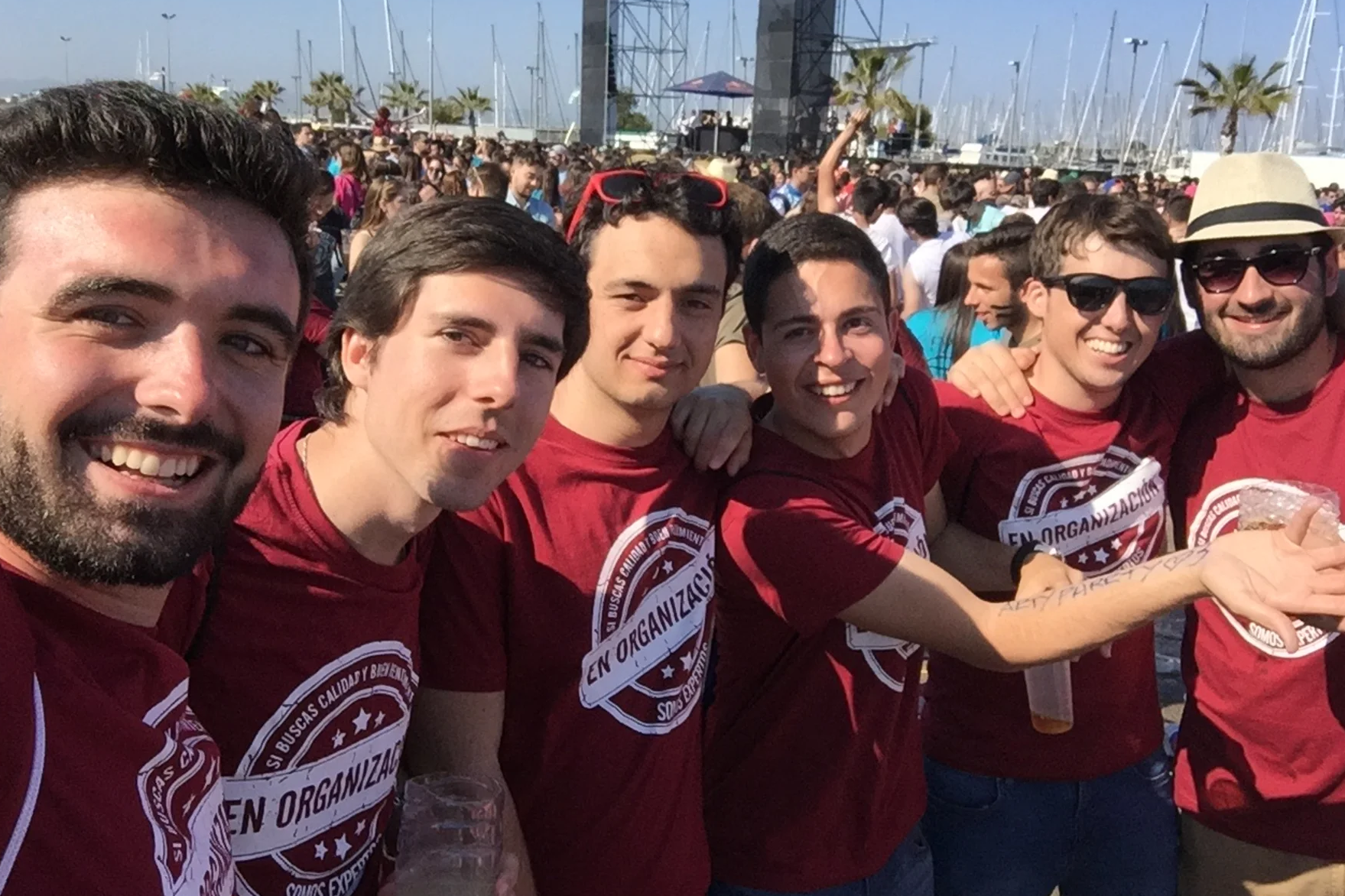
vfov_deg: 39.9
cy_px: 407
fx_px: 1233
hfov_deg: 57.2
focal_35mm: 33
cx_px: 665
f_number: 2.2
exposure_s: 1/1522
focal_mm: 2.65
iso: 32
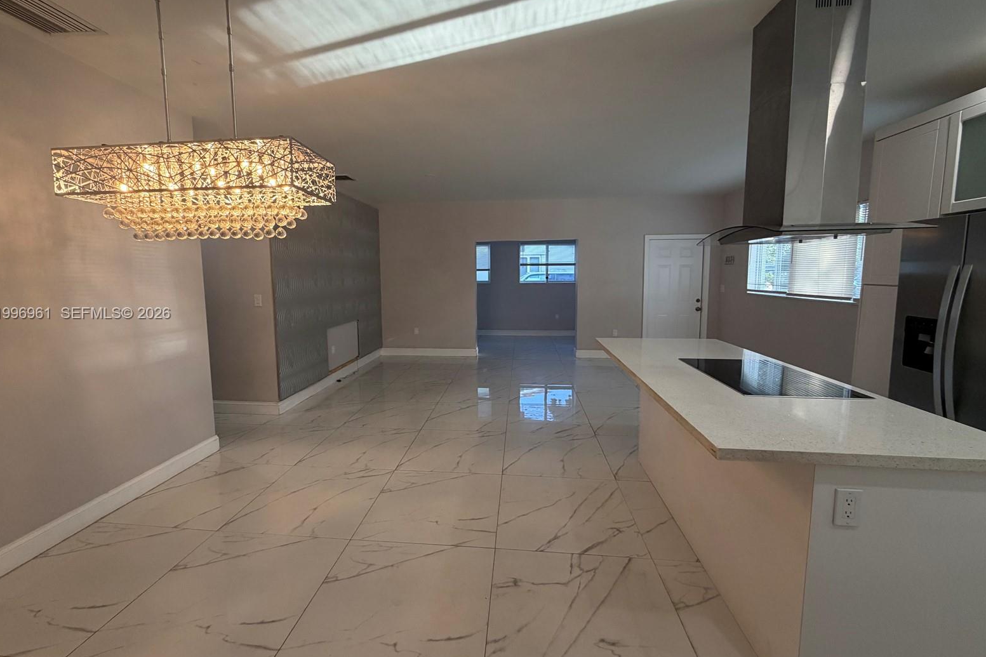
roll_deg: +0.7
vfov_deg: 77.3
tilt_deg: -4.4
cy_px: 314
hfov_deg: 100.4
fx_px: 411
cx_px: 481
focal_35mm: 15
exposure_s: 1/120
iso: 200
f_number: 2.2
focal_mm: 2.22
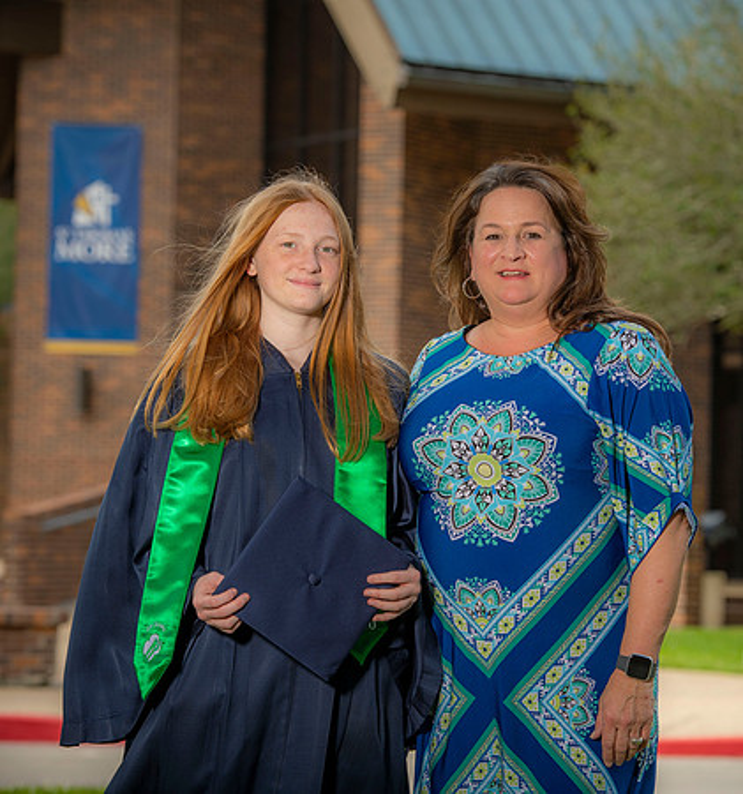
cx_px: 455
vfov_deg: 11.8
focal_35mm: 153
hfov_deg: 11.0
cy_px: 397
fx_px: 3840
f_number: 5.6
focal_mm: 116
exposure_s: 1/250
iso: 80
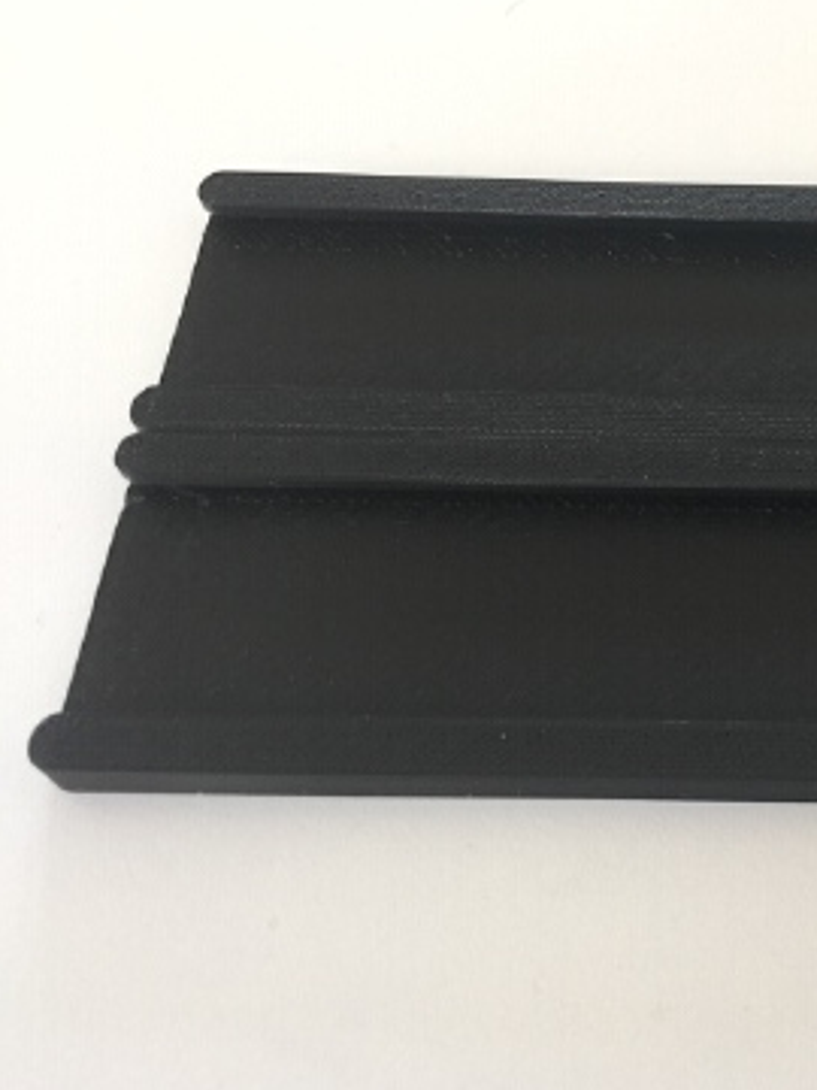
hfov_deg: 31.3
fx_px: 1353
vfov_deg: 43.9
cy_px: 539
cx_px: 803
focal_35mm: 43
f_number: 2.2
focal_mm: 4.15
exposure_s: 1/30
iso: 32
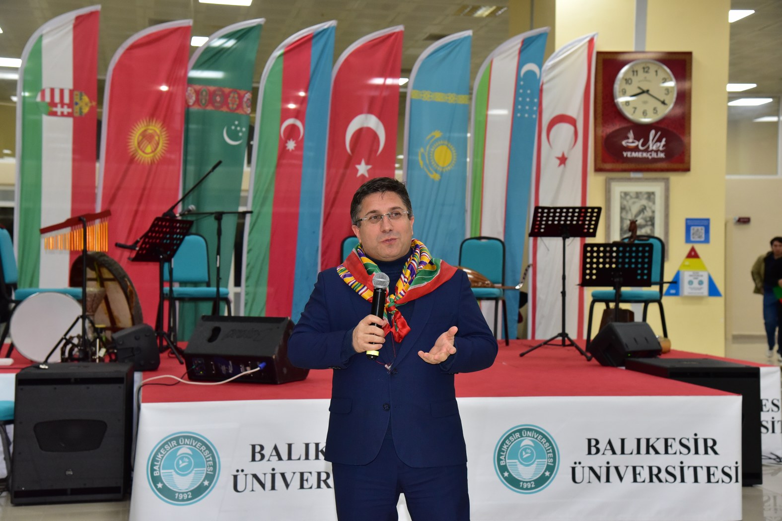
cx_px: 391
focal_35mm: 58
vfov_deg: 23.4
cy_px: 260
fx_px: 1260
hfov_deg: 34.5
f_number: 5.6
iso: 2500
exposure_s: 1/200
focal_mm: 58
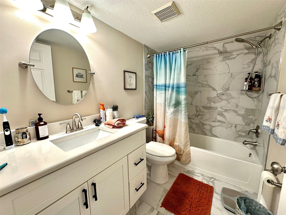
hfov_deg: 102.1
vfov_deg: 85.7
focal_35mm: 14
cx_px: 143
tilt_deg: -7.4
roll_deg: +0.3
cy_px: 108
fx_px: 116
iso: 125
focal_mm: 2.22
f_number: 2.2
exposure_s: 1/120
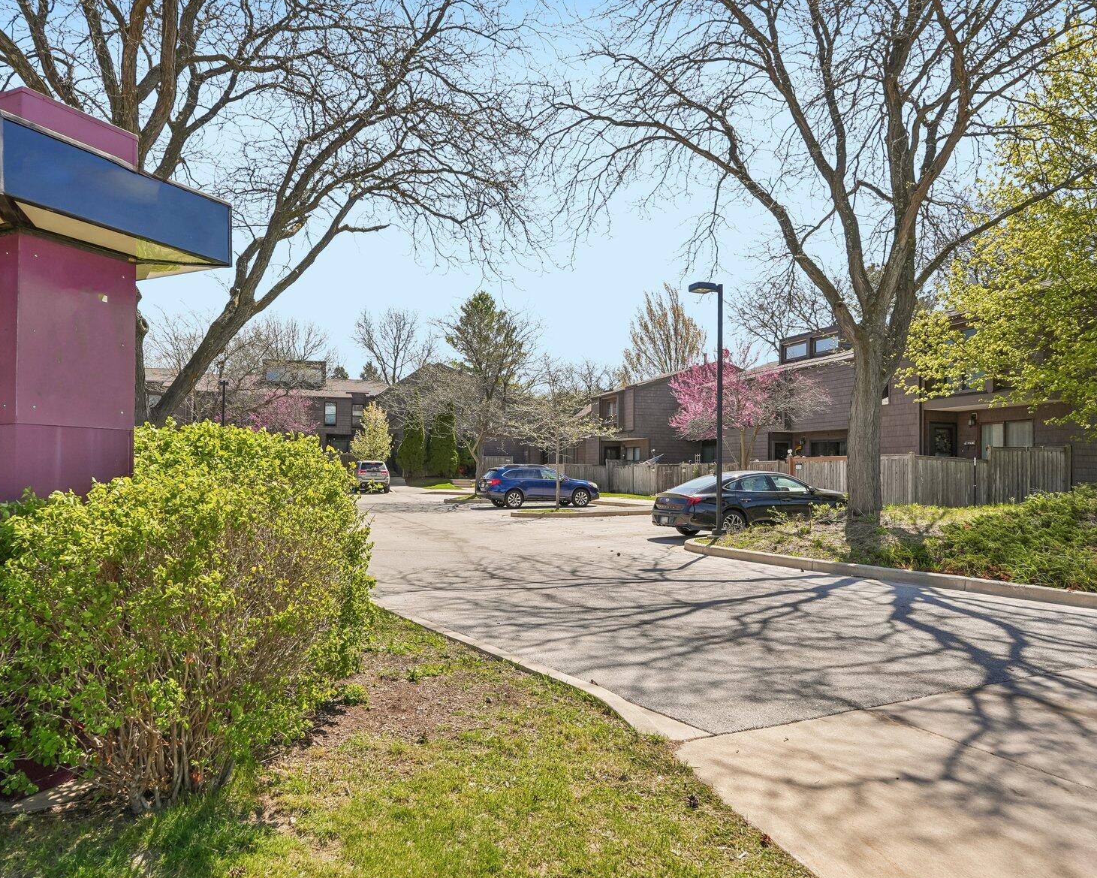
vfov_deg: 55.5
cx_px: 487
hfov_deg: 66.5
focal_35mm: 26
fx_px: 833
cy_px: 401
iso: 100
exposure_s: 1/320
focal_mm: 19.5
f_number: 6.3
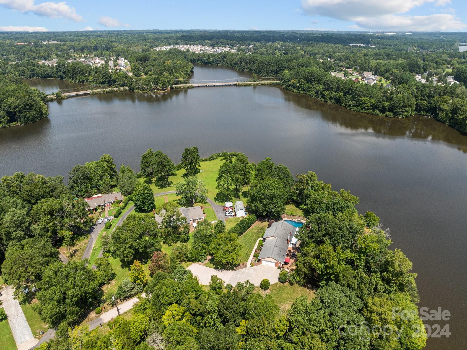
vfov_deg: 56.8
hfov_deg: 71.6
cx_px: 234
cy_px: 175
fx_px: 324
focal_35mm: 24
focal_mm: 12.29
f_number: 2.8
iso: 100
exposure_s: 1/240
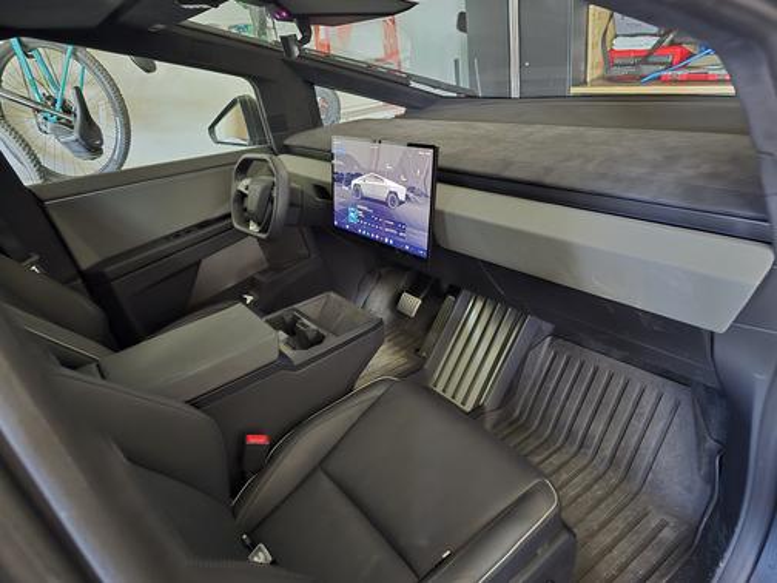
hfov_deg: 73.9
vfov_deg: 58.9
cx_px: 388
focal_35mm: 23
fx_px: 516
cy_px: 292
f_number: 1.7
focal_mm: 6.3
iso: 2500
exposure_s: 1/24
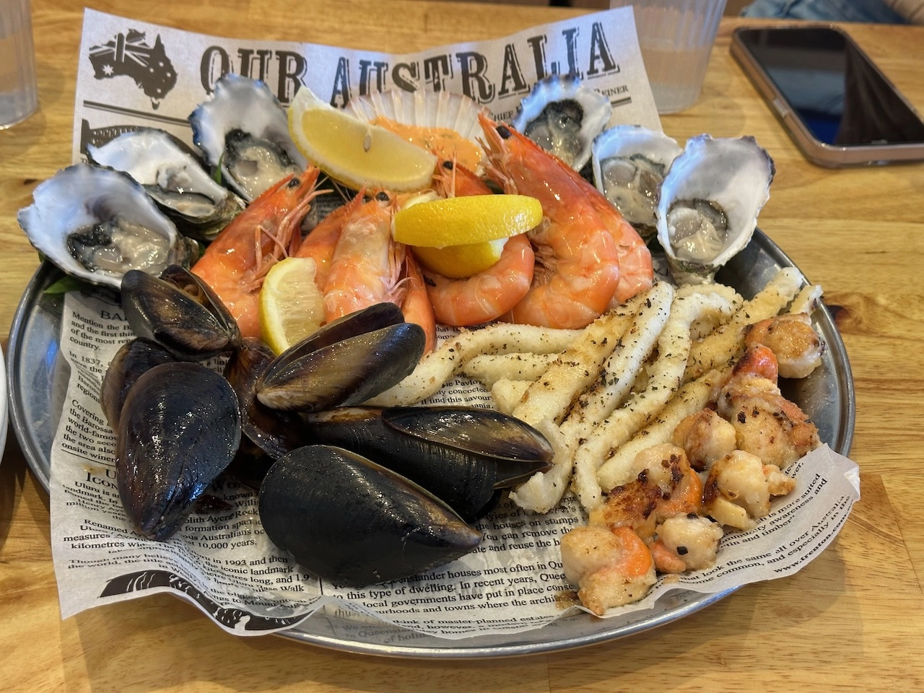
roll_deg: -4.9
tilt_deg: -40.8
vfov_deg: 30.3
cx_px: 462
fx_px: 1281
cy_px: 346
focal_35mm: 48
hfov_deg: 39.7
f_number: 1.8
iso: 160
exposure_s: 1/50
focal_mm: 6.9
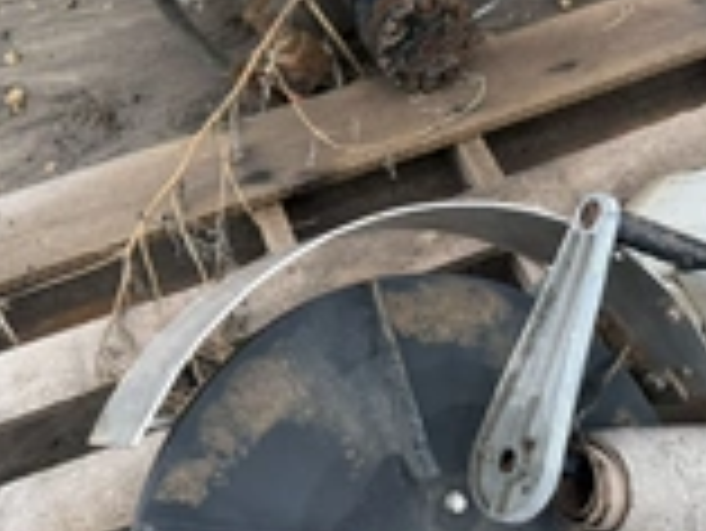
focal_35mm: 61
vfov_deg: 23.9
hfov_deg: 30.6
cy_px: 374
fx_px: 1245
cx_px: 594
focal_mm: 6.76
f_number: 1.78
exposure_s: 1/325
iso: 80
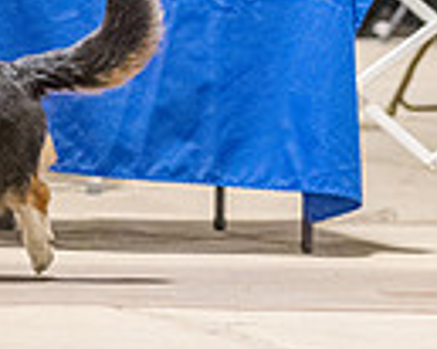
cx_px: -298
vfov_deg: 2.4
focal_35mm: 638
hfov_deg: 3.0
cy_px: -200
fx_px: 8245
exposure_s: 1/400
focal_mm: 130
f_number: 3.2
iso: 6400
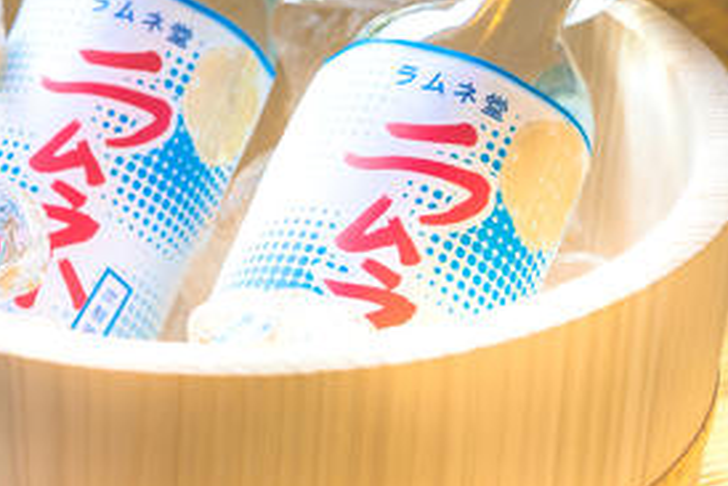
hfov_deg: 13.9
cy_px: 162
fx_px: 2934
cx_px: 5
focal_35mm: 145
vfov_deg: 9.5
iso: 400
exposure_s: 1/20
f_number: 6.3
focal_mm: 53
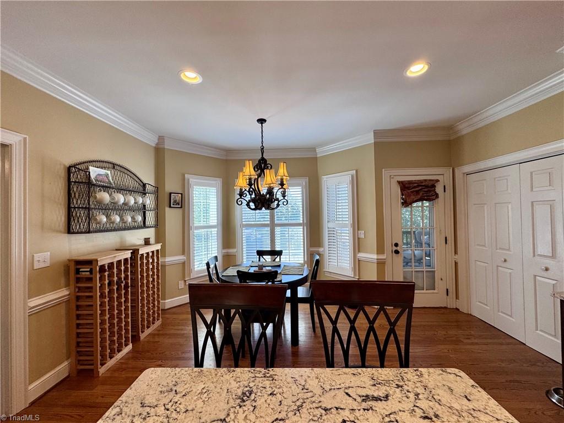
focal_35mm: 14
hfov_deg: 102.1
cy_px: 212
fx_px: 228
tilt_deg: +0.7
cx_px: 282
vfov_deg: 85.7
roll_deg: +1.5
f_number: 2.2
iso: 80
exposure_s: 1/120
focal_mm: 2.22
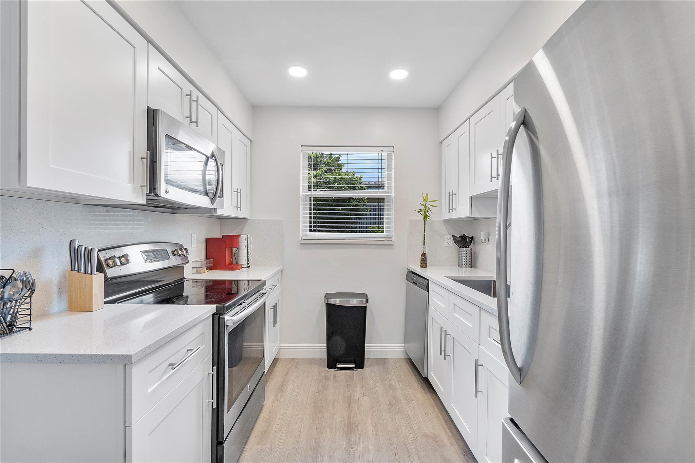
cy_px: 232
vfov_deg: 77.3
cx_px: 348
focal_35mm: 15
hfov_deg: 100.4
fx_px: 290
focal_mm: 10
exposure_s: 1/13
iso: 160
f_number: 11
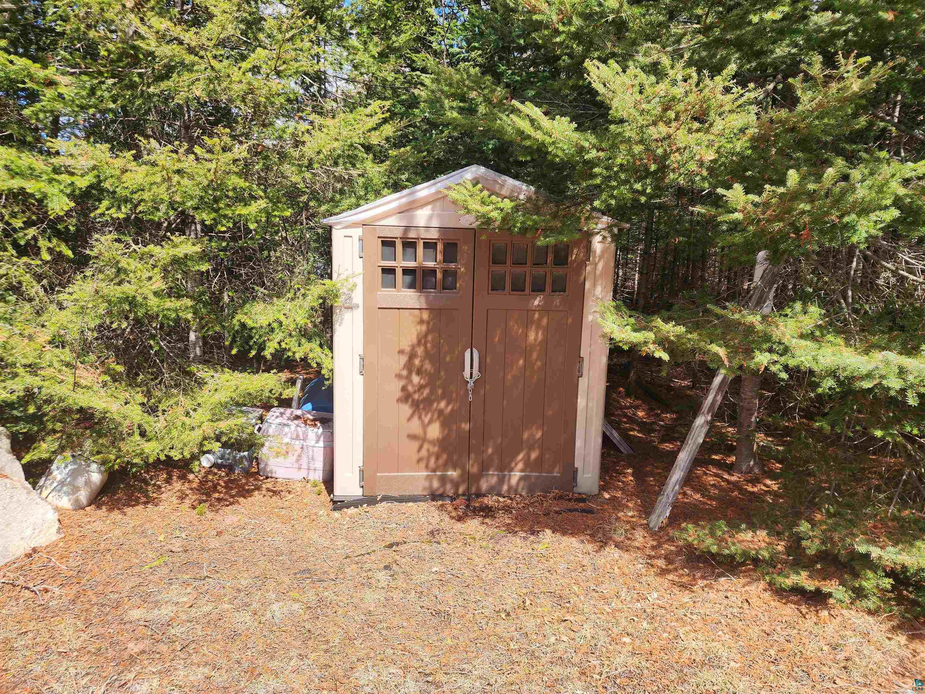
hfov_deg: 73.9
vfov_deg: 58.9
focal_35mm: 23
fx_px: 615
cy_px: 347
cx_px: 462
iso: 12
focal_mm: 6.4
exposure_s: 1/472
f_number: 1.8
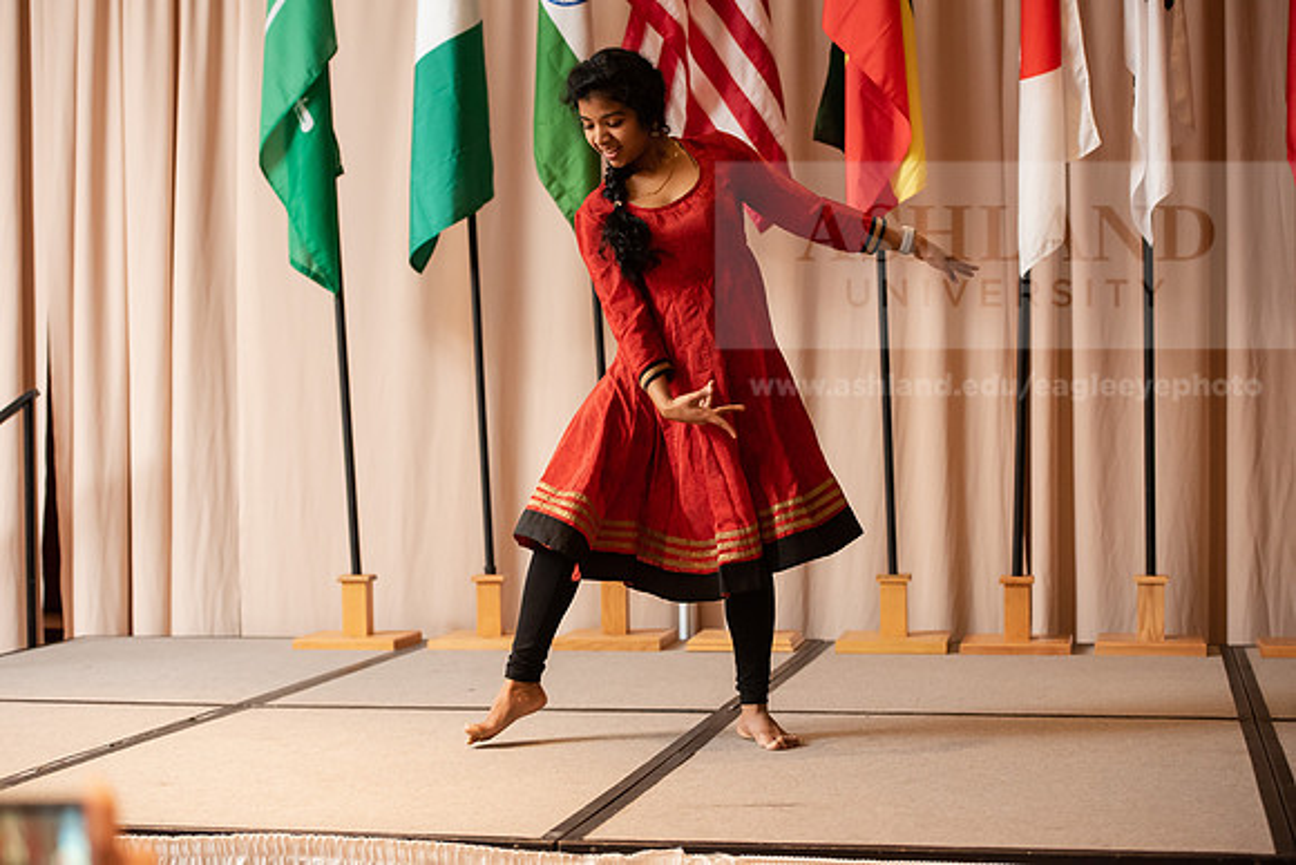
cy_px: 432
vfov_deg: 19.5
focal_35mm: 70
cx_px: 648
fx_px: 2520
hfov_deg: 28.8
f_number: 3.5
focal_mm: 70
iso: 2500
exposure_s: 1/160
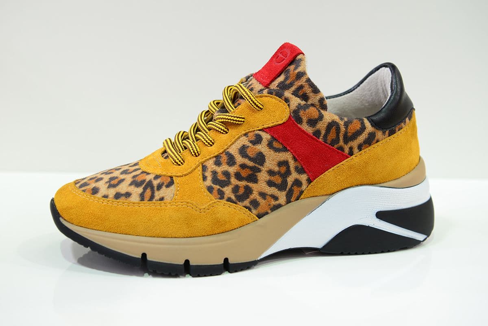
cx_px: 244
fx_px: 705
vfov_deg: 26.0
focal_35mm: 52
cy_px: 163
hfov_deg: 38.2
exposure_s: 1/50
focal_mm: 52
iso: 200
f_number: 5.6
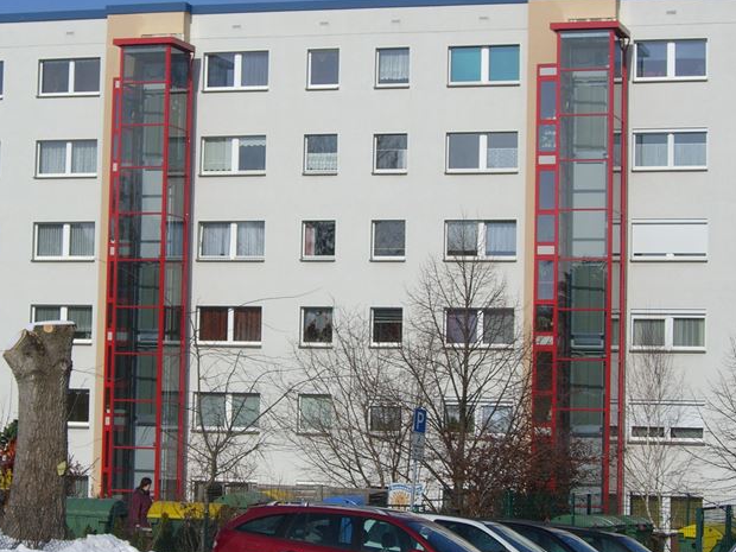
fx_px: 2169
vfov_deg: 14.5
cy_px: 237
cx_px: 342
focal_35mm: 102
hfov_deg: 19.3
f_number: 6.5
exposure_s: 1/800
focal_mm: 12.8
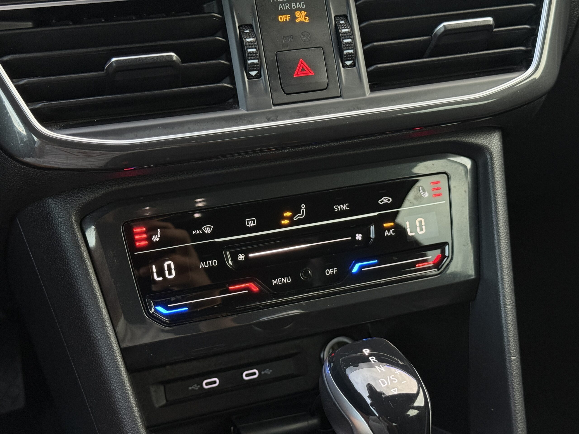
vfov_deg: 30.3
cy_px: 217
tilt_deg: -28.4
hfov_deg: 39.7
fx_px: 803
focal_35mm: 48
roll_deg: -0.4
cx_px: 290
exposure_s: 1/36
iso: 250
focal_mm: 6.76
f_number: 1.78
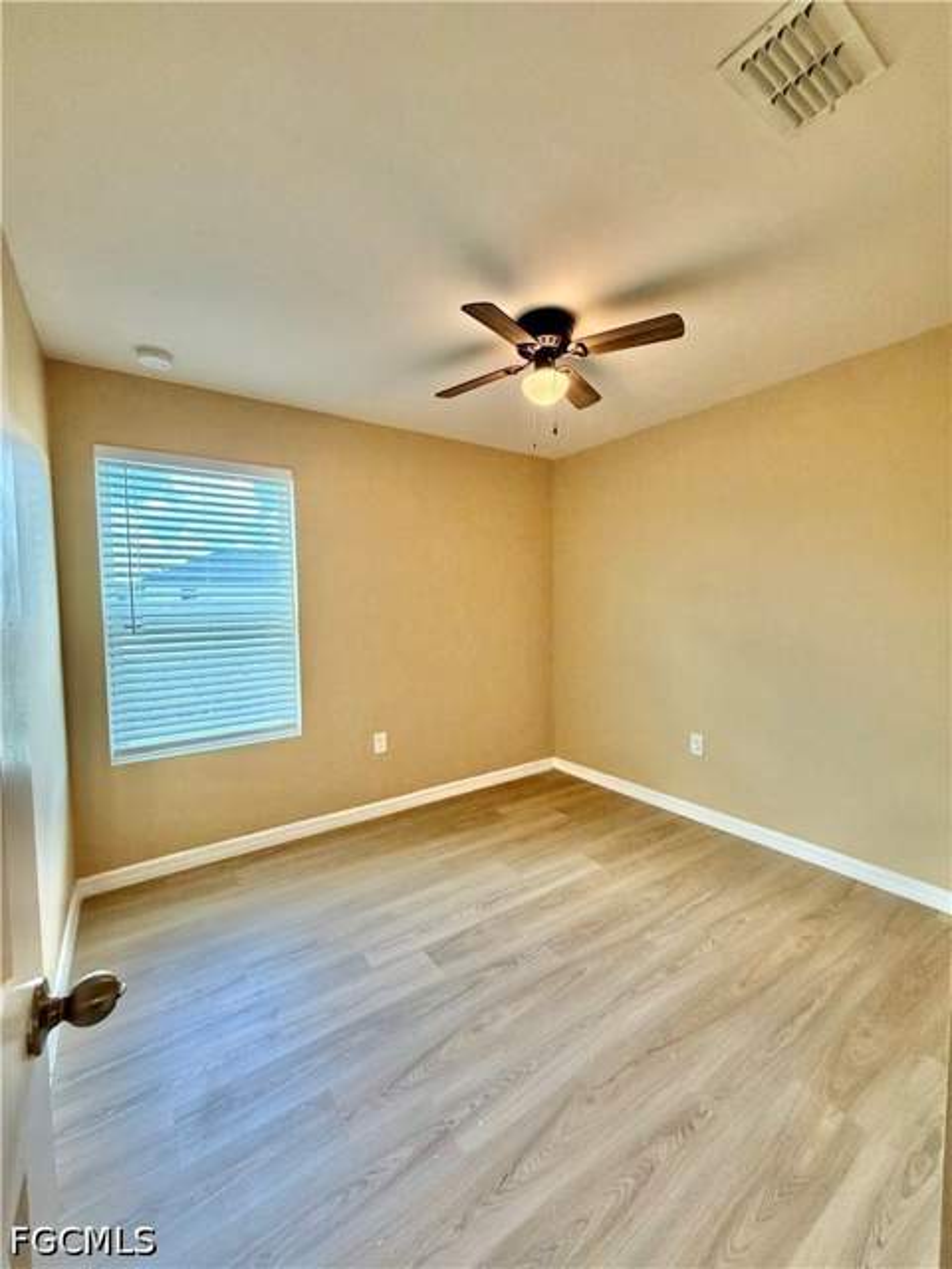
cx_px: 476
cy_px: 634
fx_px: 513
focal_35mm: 14
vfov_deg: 102.1
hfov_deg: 85.7
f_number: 2.2
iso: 320
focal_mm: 2.22
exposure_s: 1/120
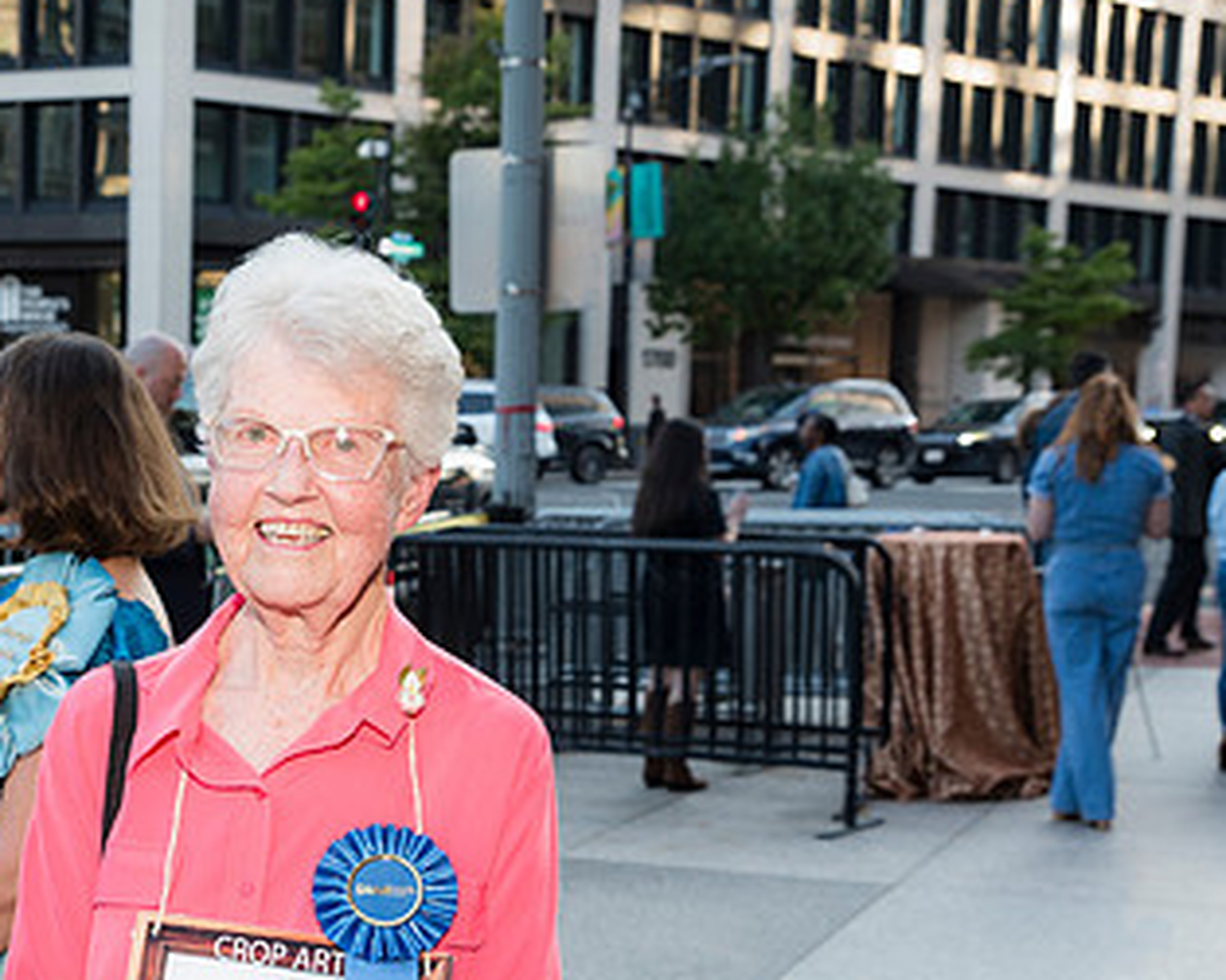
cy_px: 732
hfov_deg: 26.7
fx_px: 2539
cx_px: 269
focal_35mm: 70
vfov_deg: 21.7
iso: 800
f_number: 5.6
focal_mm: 38
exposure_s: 1/250
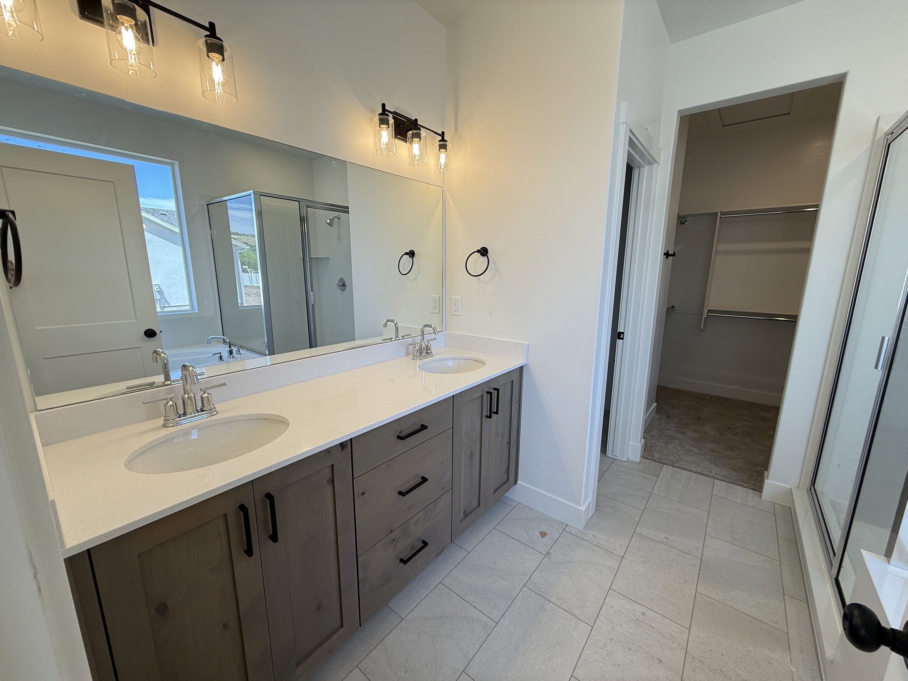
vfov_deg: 85.7
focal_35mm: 14
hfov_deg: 102.1
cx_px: 454
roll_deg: -0.4
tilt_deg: -11.3
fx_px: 367
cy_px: 340
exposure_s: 1/122
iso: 50
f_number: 2.2
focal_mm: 2.22
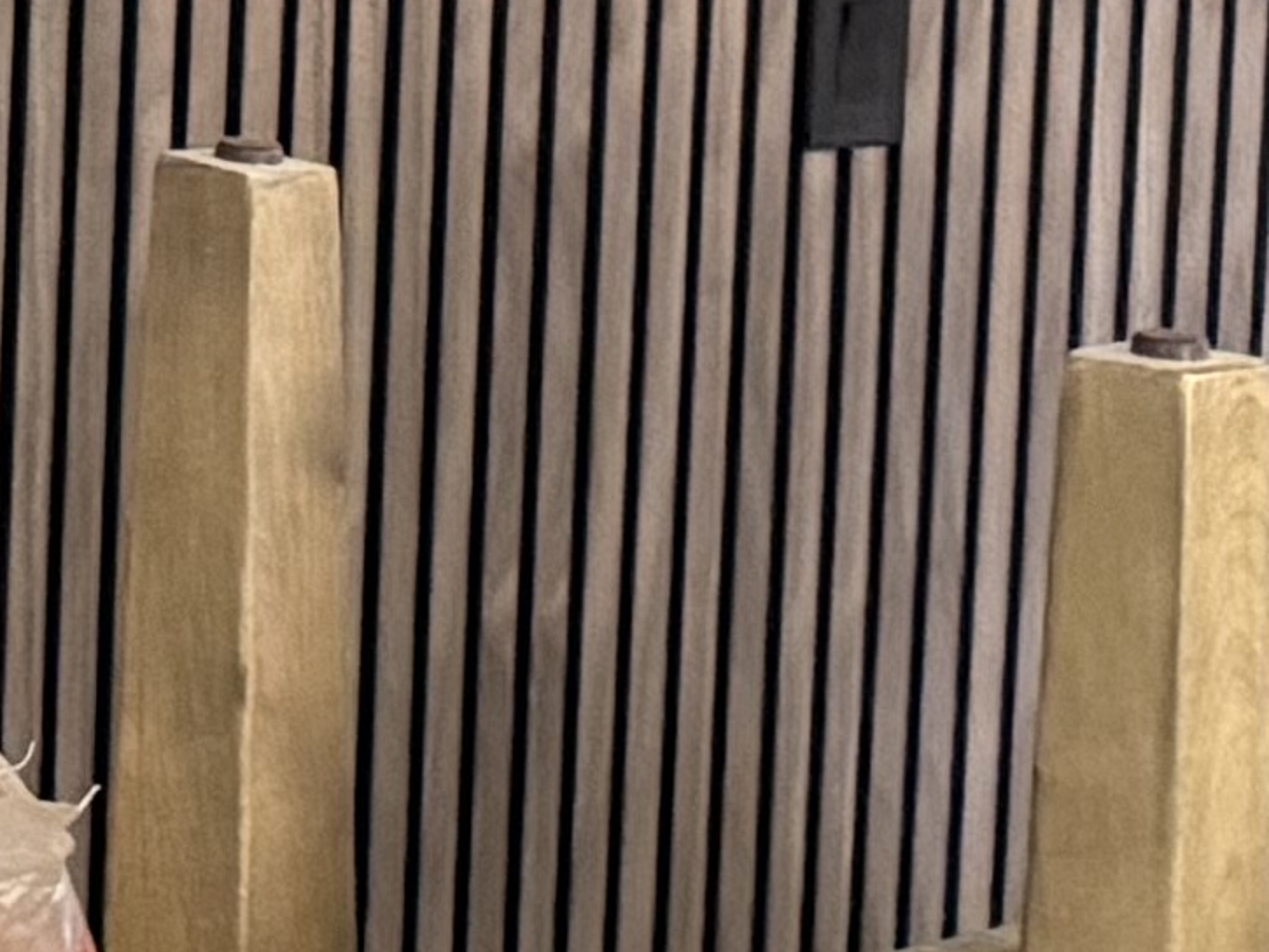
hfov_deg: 9.1
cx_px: -2008
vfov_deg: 7.7
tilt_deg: -4.6
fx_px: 6930
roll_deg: -1.3
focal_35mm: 189
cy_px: -612
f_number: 1.78
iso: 800
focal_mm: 6.76
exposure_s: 1/60
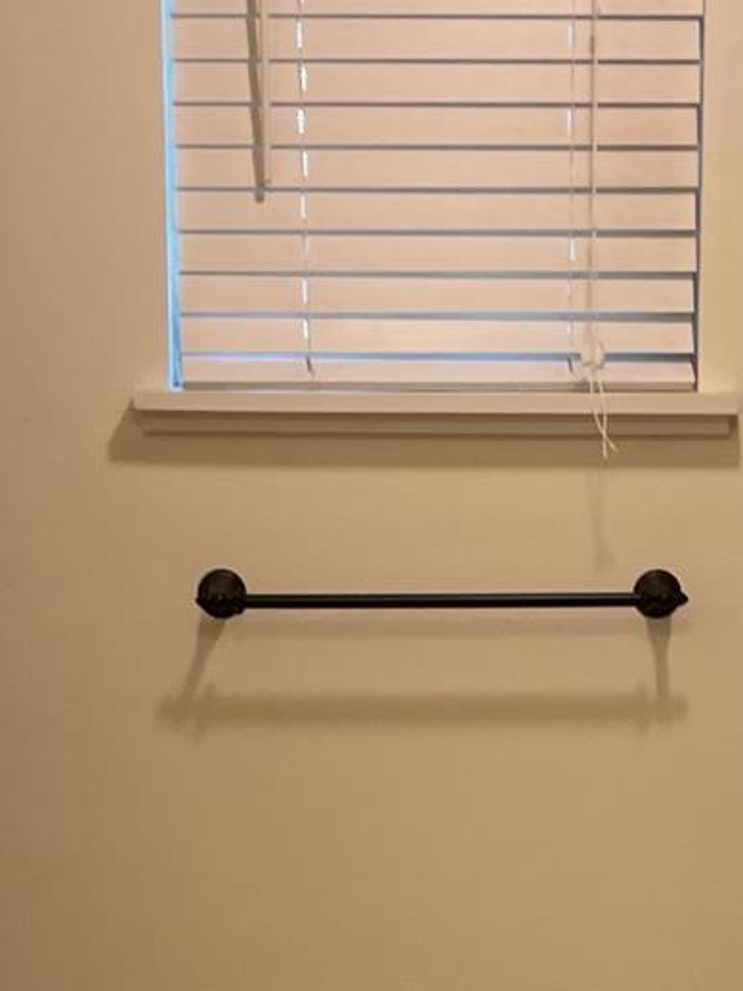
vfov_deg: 18.6
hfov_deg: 14.6
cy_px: 1128
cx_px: 437
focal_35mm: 101
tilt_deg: -13.7
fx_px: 2892
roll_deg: -1.9
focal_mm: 4.2
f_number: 1.6
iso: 100
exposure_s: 1/120
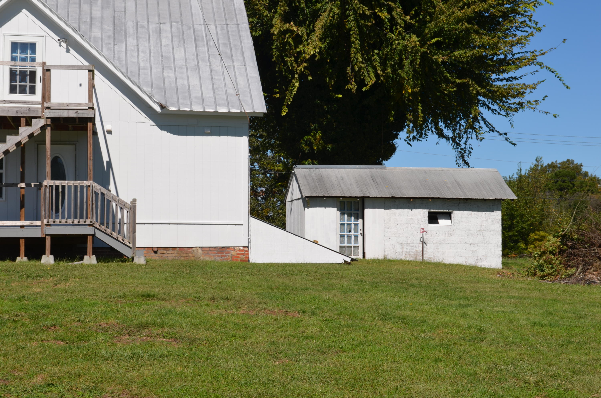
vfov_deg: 18.8
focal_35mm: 72
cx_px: 300
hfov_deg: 28.1
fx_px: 1200
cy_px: 199
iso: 100
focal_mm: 48
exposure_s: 1/200
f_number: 13
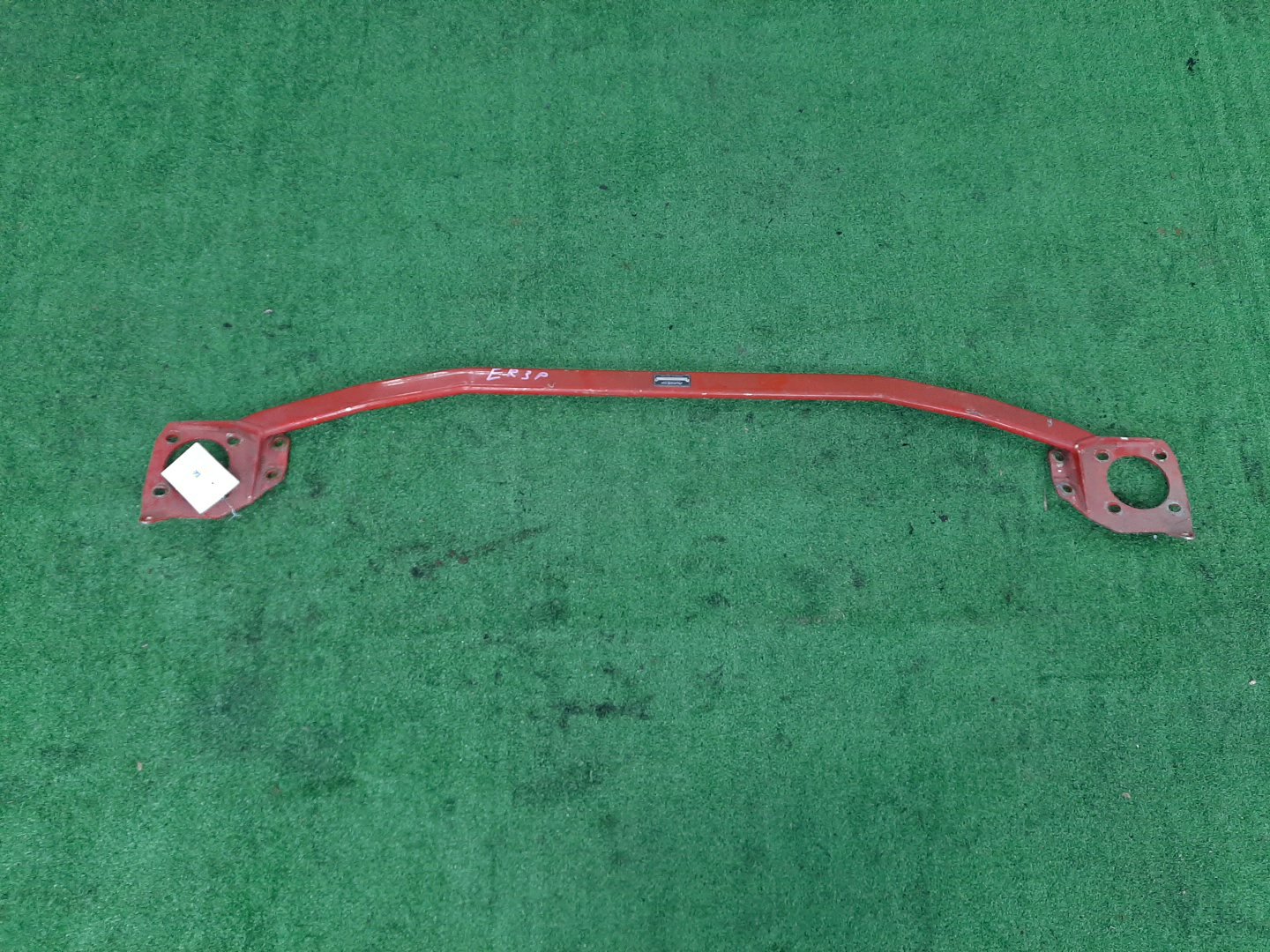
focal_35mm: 26
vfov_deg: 53.1
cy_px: 476
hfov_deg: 67.3
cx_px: 635
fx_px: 954
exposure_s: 1/50
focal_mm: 3.93
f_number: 1.7
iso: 178
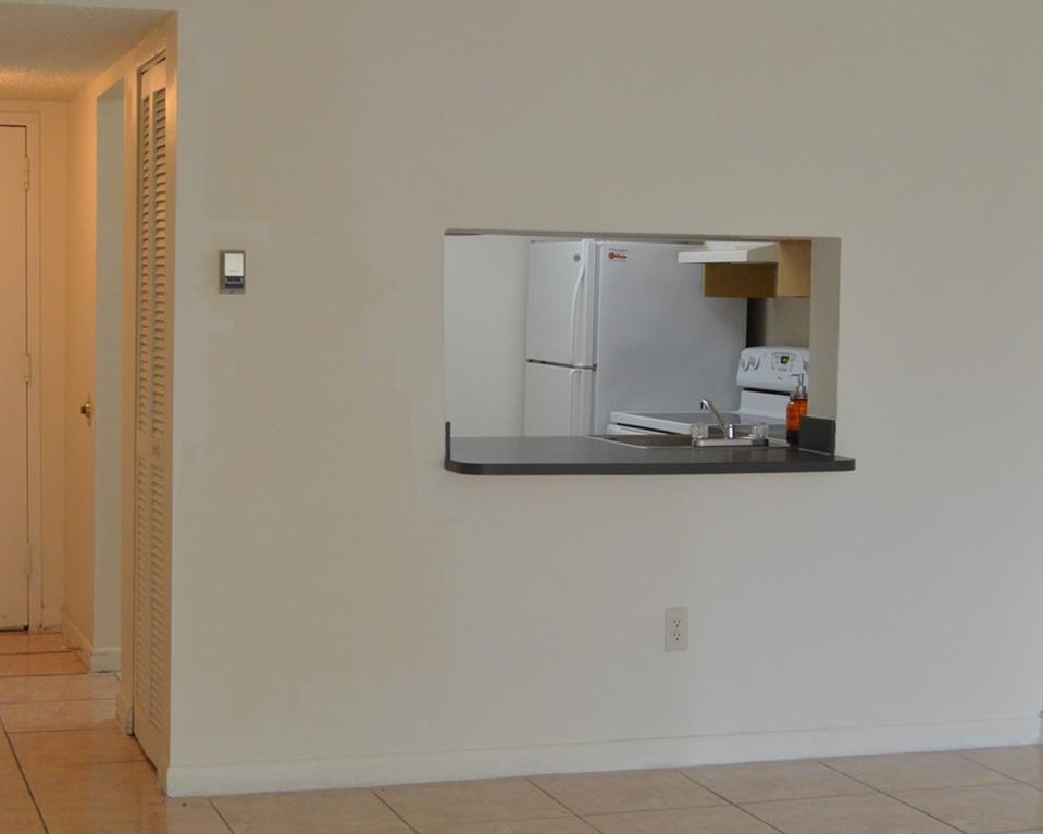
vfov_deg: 25.0
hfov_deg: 31.0
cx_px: 488
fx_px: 1883
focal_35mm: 61
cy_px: 392
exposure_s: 1/60
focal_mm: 26
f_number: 4.2
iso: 1250
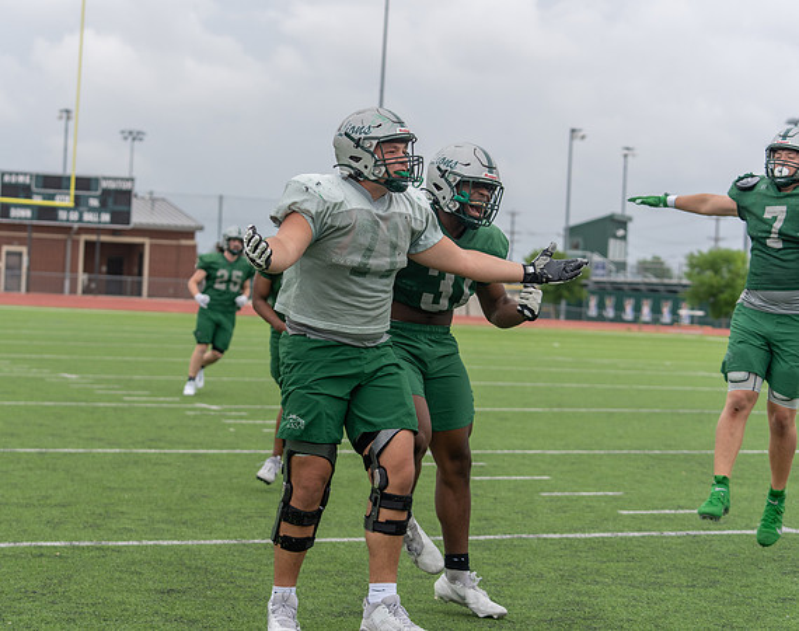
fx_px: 1939
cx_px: 300
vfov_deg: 18.5
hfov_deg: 23.2
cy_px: 298
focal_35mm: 82
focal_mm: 70
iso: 250
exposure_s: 1/1250
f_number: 3.5
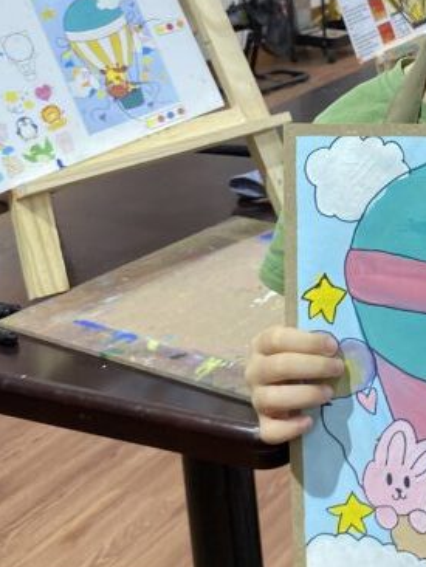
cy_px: 68
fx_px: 1164
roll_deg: +2.0
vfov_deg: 26.6
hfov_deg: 19.4
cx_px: 530
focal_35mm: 71
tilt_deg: -11.5
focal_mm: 4.25
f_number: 1.8
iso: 100
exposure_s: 1/100
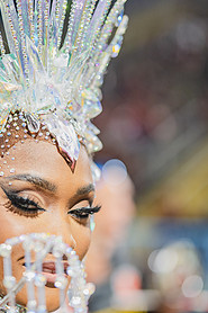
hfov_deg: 16.7
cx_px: 51
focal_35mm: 81
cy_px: 172
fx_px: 703
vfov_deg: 25.1
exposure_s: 1/1000
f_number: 1.2
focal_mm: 50
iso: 1600
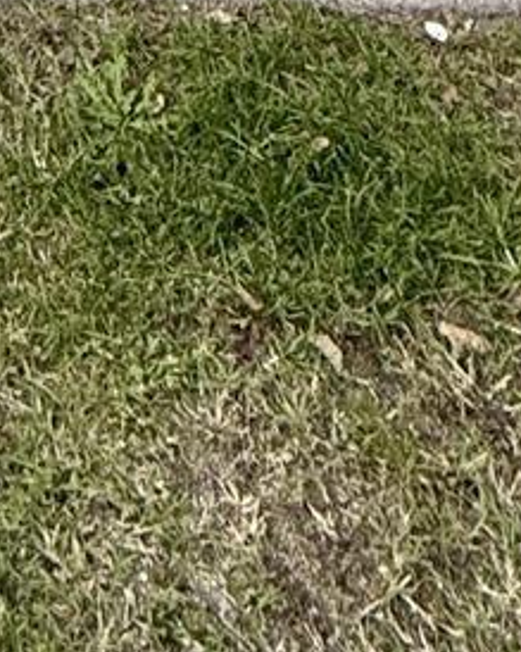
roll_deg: -0.7
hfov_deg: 12.5
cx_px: -357
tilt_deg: +9.5
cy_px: -1780
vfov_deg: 8.9
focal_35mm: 115
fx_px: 2218
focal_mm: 2.22
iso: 50
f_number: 2.2
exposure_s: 1/1431
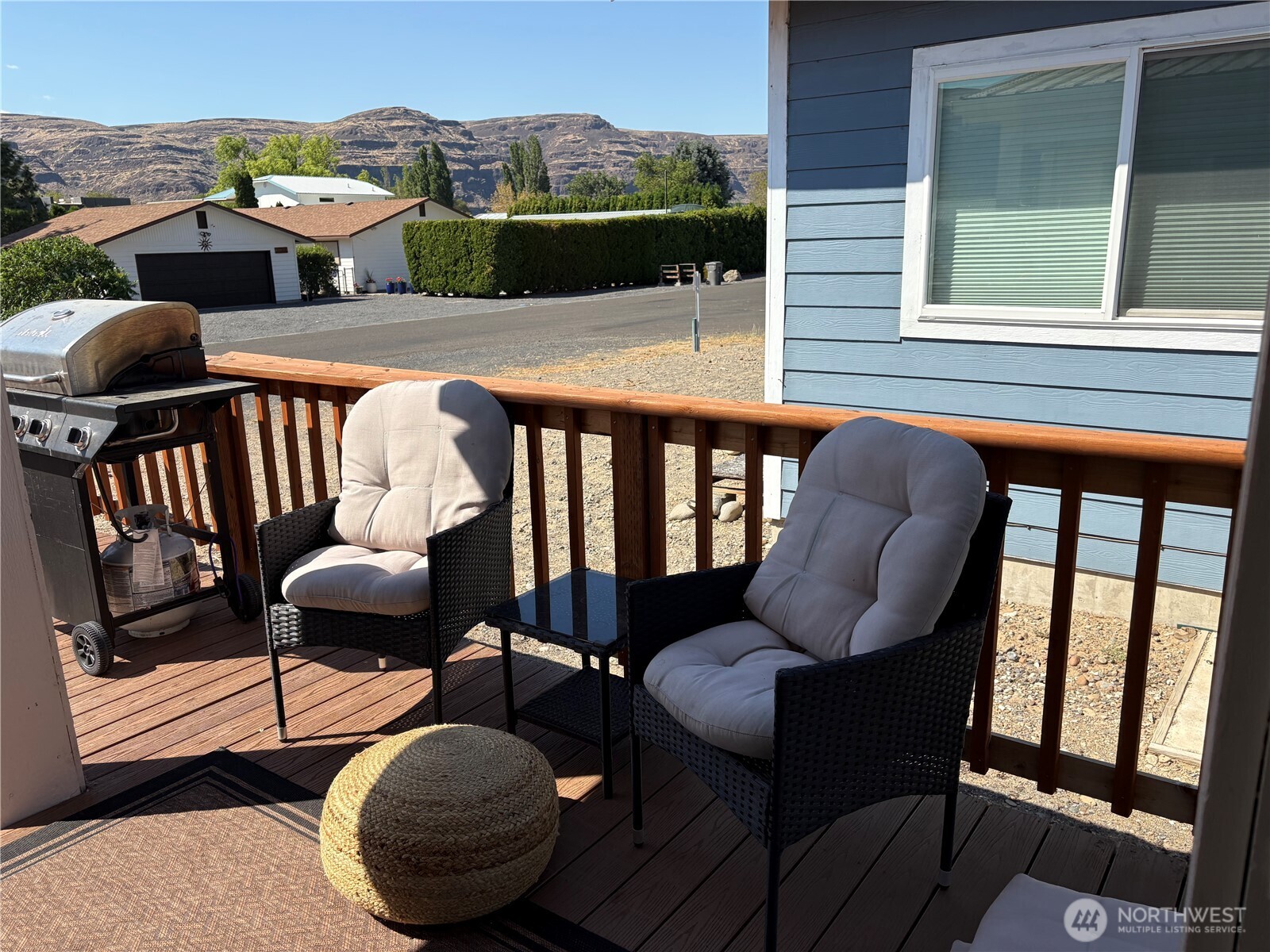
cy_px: 476
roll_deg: +2.1
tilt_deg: -12.0
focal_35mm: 26
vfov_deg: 53.1
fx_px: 954
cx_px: 635
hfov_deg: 67.3
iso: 50
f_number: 1.6
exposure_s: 1/2538
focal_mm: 5.96
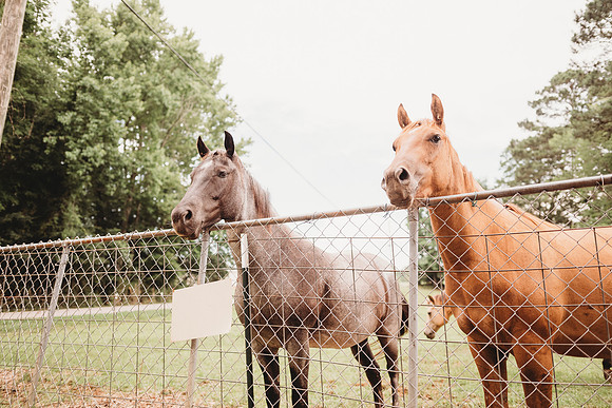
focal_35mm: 24
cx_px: 306
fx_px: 408
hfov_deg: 73.7
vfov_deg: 53.2
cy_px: 204
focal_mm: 24
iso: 100
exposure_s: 1/1000
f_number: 2.2
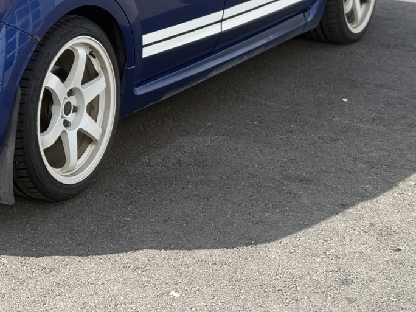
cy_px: -10
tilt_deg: -13.1
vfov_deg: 14.4
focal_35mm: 101
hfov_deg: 19.0
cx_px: 8
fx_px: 1214
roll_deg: -1.3
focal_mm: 6.76
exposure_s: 1/2208
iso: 100
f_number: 1.78
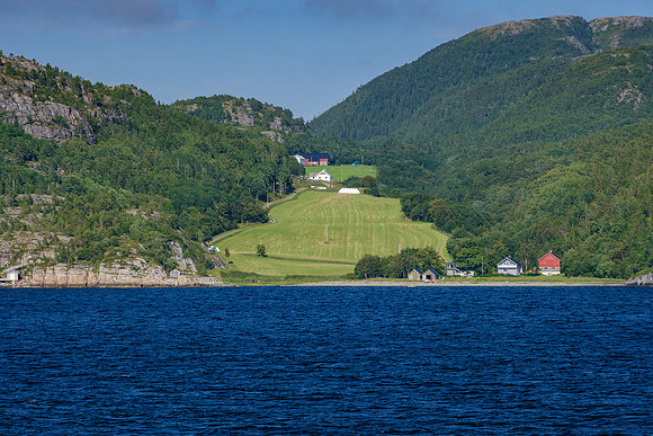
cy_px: 218
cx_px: 326
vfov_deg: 8.7
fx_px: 2848
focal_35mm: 157
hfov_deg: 13.1
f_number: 9
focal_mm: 104.9
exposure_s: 1/500
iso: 1000
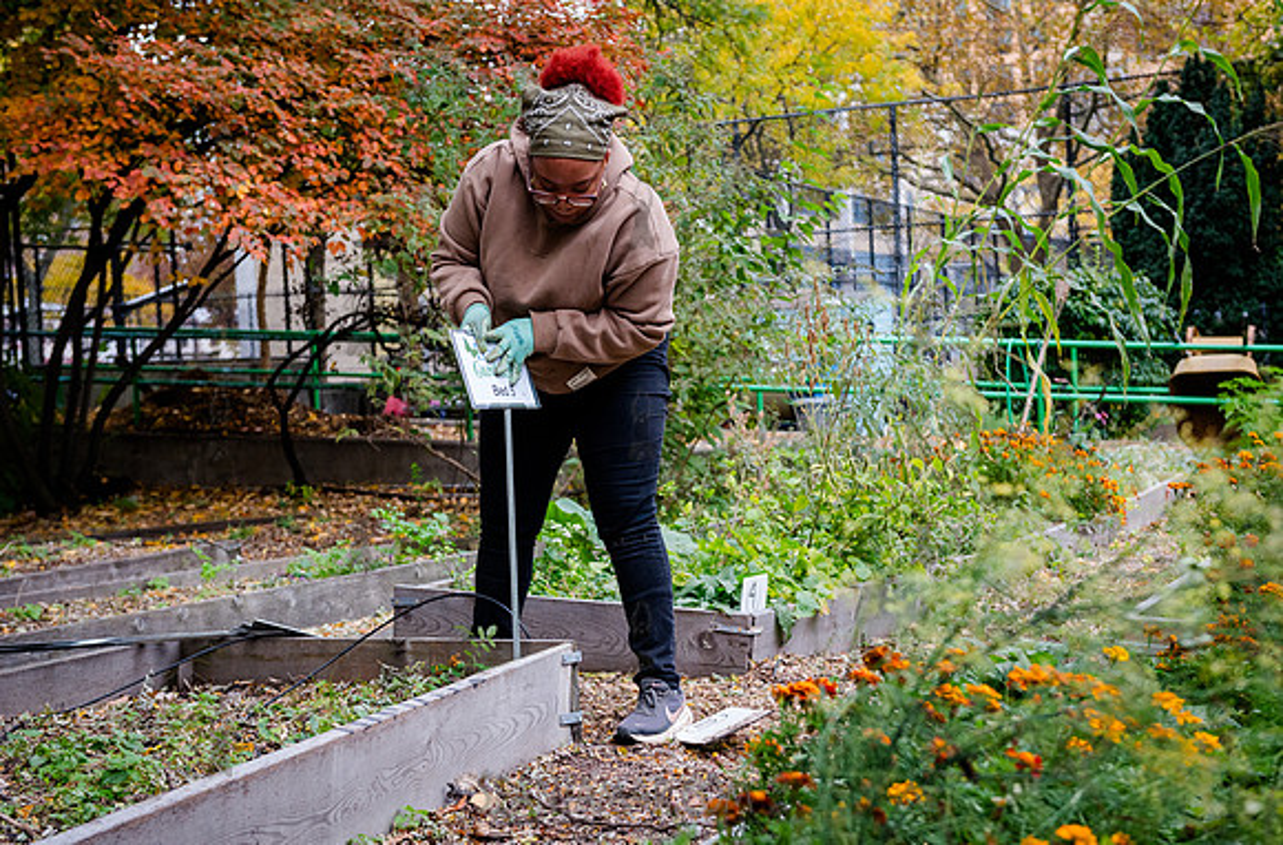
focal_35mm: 51
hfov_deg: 38.7
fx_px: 1826
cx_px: 658
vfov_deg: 26.1
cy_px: 438
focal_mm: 50
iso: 2000
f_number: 4.5
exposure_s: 1/500
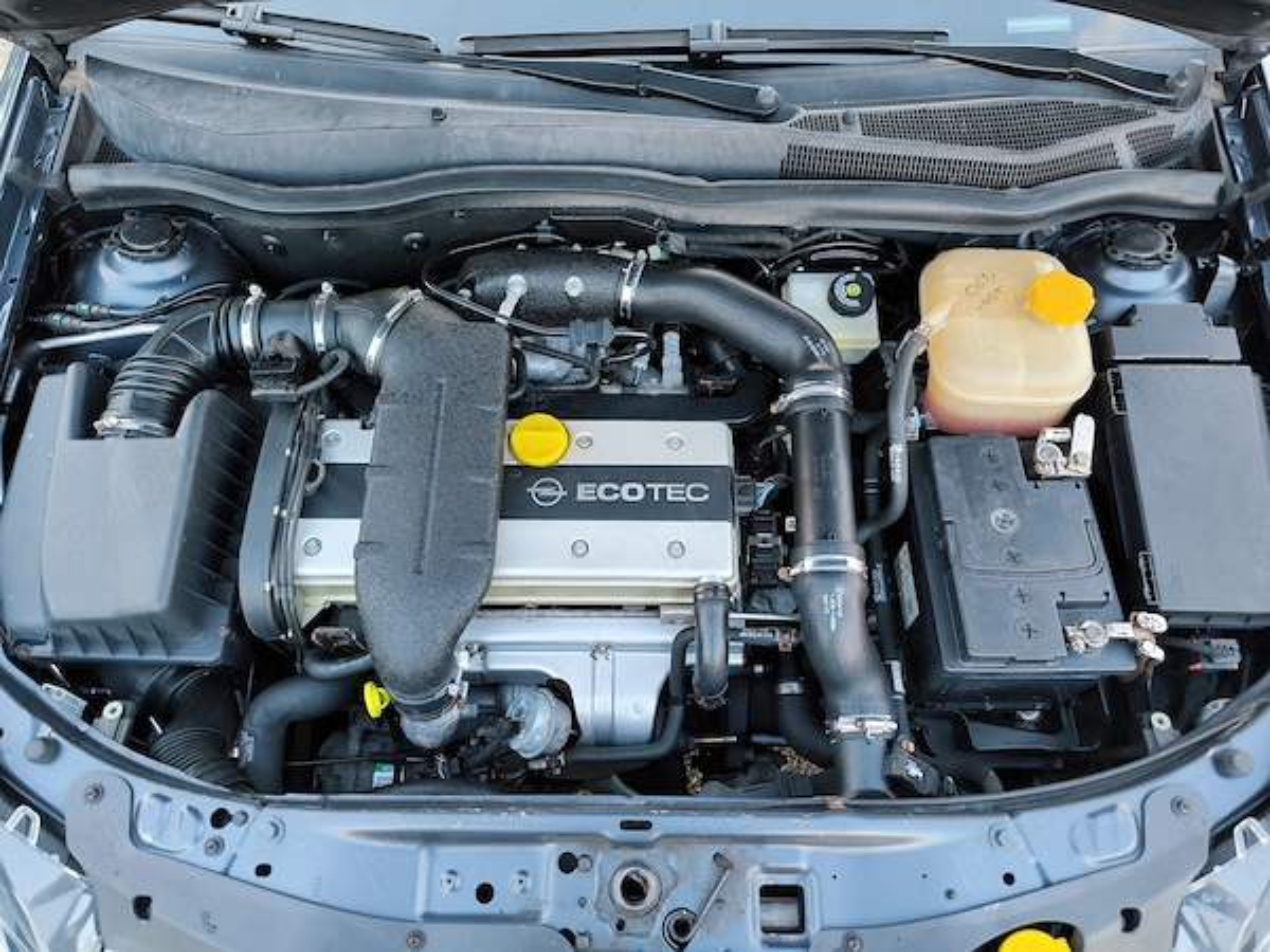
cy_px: 476
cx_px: 635
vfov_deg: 56.8
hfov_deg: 71.6
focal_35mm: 24
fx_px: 881
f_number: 1.9
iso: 247
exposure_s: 1/50
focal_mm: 6.92
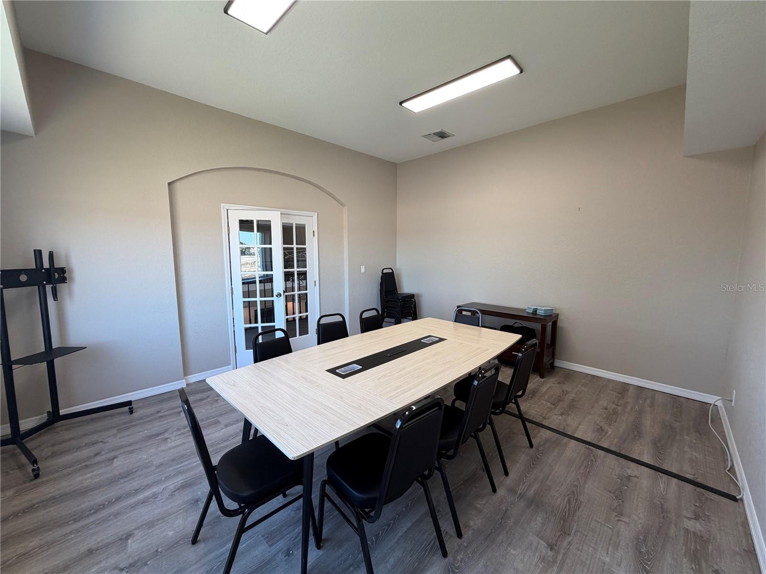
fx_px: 310
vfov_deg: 85.7
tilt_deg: -6.3
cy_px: 287
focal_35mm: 14
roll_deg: +0.2
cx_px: 383
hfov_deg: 102.1
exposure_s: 1/120
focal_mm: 2.22
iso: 160
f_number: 2.2
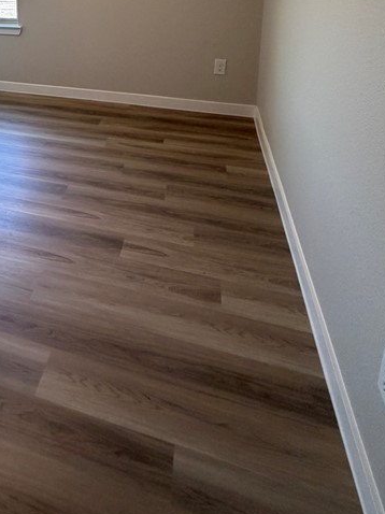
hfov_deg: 43.2
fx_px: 445
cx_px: 47
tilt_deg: -9.9
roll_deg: -0.9
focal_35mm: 30
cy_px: 29
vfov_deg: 51.2
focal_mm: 2.22
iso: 160
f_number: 2.2
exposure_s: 1/60
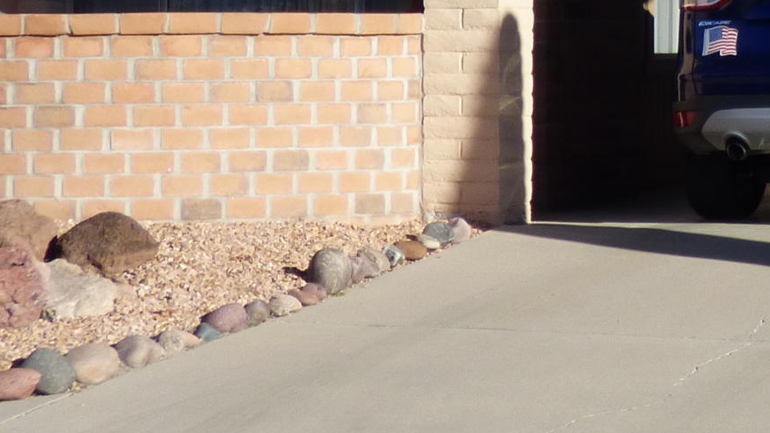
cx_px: 931
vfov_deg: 6.6
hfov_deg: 11.6
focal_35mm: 181
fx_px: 3696
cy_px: -200
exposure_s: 1/1000
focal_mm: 8.24
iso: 100
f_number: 3.8
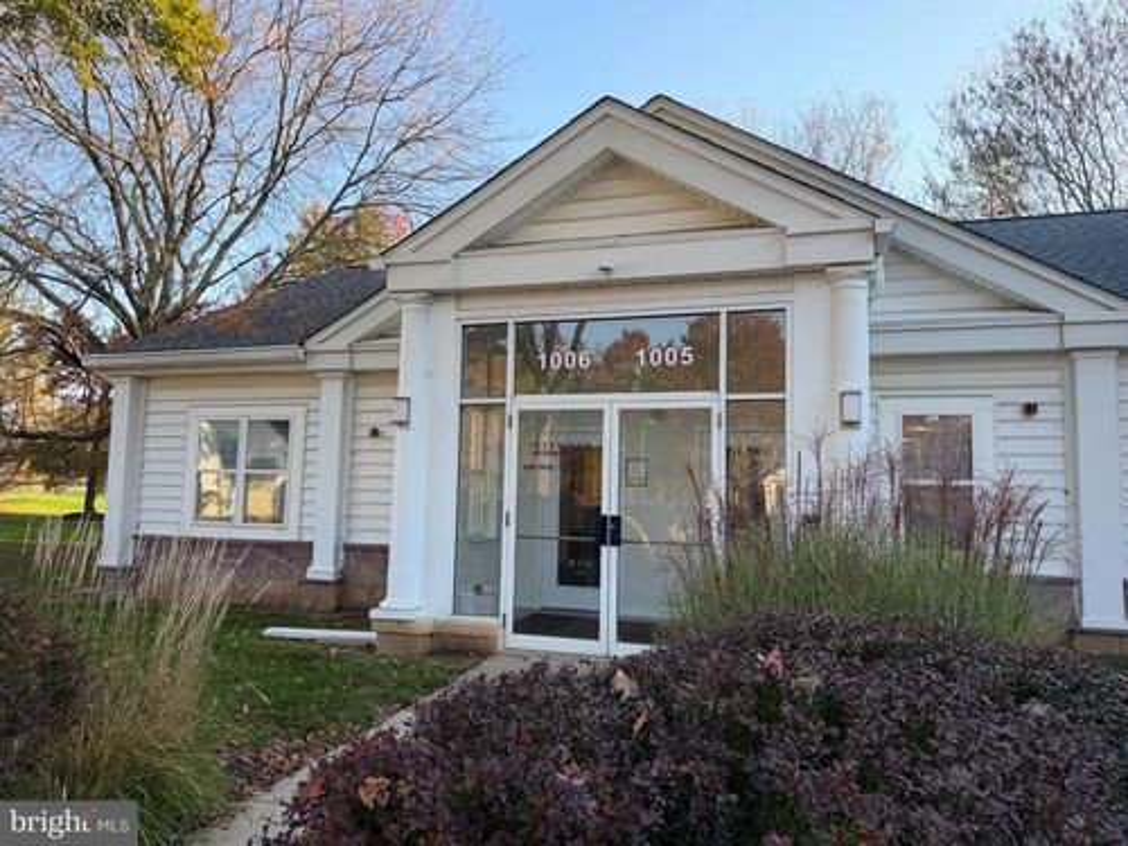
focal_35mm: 24
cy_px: 423
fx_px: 782
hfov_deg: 71.6
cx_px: 564
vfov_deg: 56.8
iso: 100
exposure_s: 1/805
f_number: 1.78
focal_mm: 6.76
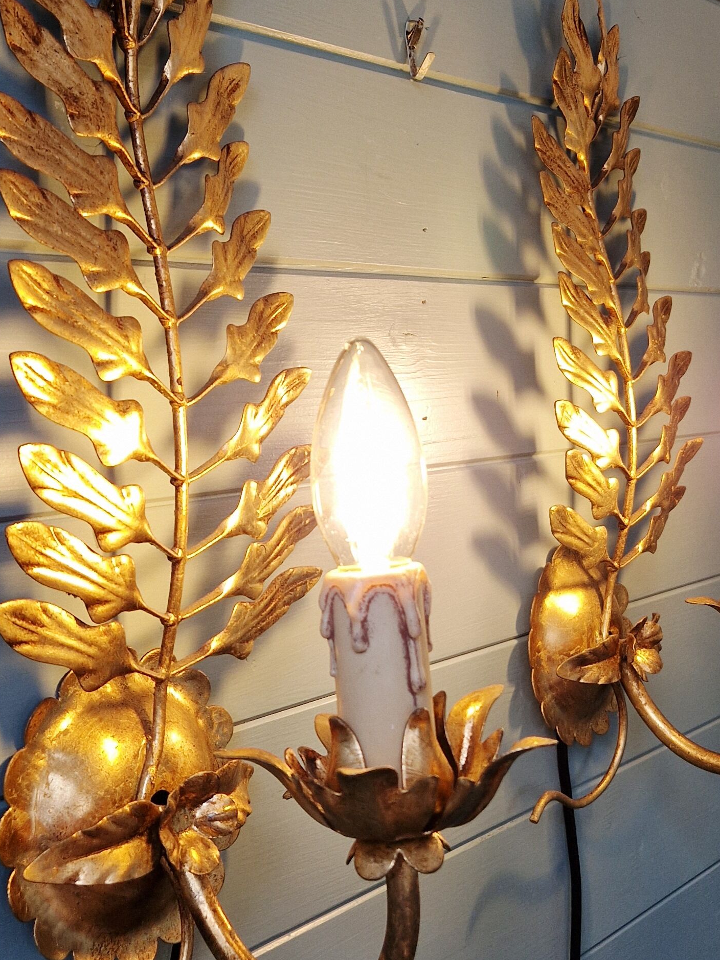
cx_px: 424
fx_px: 1359
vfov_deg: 38.6
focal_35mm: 49
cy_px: 344
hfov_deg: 29.6
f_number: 1.8
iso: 64
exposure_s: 1/100
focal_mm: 5.4
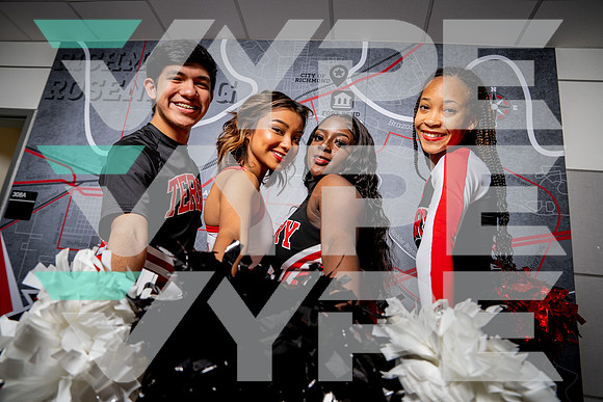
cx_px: 302
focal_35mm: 24
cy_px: 201
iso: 100
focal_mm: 24
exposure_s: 1/250
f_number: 4.5
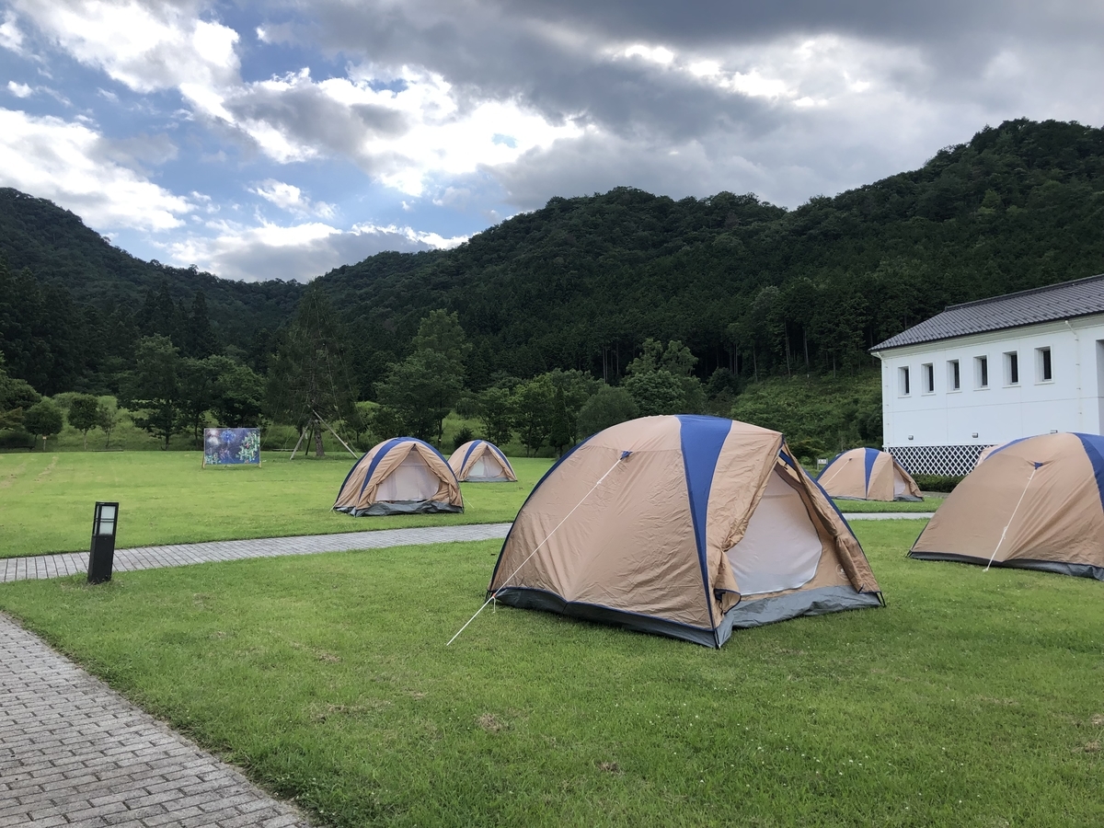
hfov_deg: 63.4
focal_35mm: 28
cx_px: 552
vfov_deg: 49.7
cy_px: 414
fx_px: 893
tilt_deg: +4.3
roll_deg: -1.1
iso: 20
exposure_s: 1/762
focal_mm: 3.99
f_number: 1.8
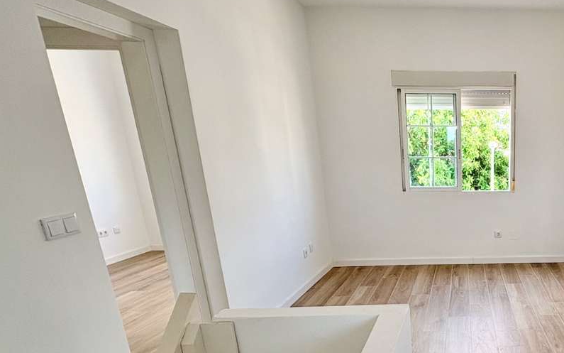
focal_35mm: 28
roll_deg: +0.7
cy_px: 276
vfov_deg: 42.8
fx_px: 430
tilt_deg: -16.4
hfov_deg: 58.8
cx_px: 485
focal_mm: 2.22
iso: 40
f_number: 2.2
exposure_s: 1/99
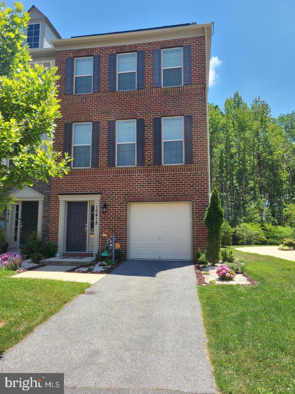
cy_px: 197
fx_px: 295
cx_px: 148
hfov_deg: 53.1
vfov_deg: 67.3
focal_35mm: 26
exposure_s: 1/1090
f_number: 1.8
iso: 40
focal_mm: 5.4
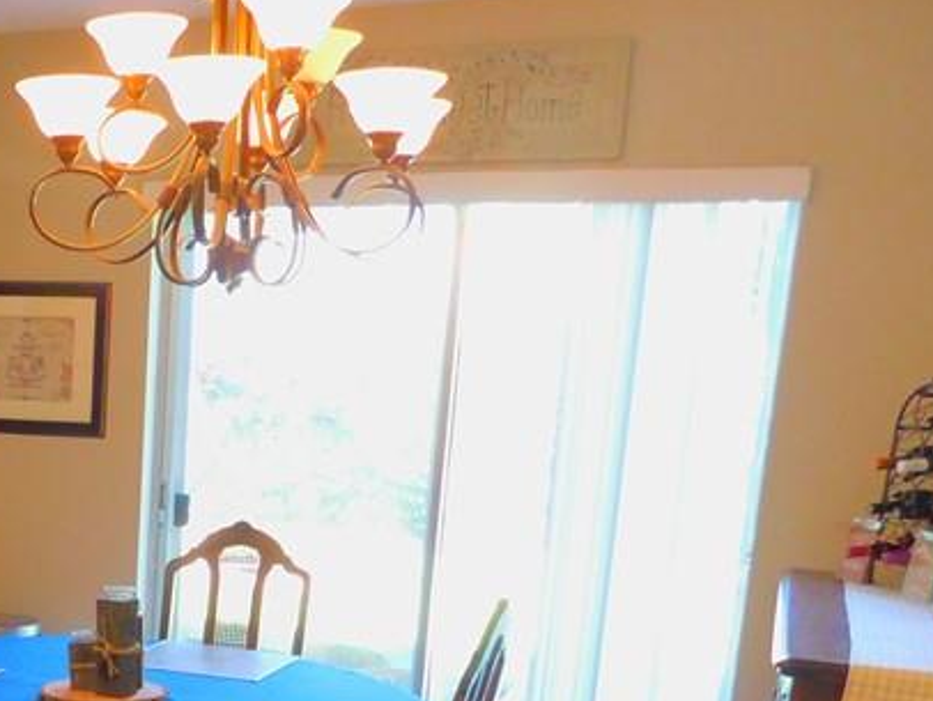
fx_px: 1564
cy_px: 761
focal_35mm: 58
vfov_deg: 23.7
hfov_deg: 30.5
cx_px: -32
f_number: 3
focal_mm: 4
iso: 400
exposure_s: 1/40
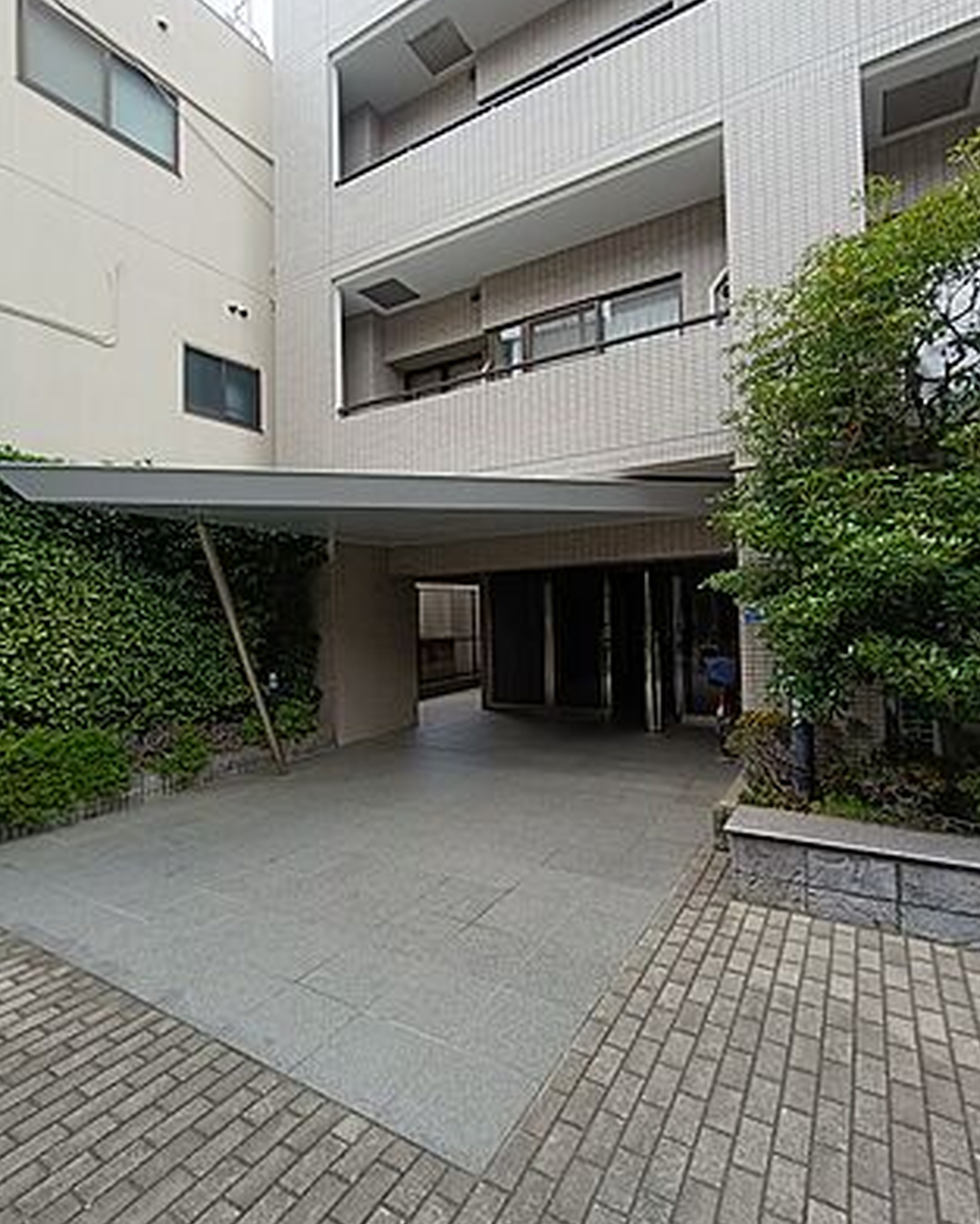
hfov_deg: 77.0
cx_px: 493
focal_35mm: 17
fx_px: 616
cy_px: 589
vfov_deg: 89.6
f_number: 2.2
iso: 64
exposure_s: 1/138
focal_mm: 1.68
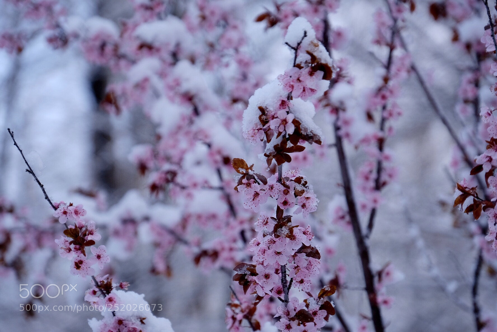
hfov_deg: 11.8
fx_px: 2402
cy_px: 166
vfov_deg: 7.9
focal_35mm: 174
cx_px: 248
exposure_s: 1/170
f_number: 5.6
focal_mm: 116.1
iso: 200
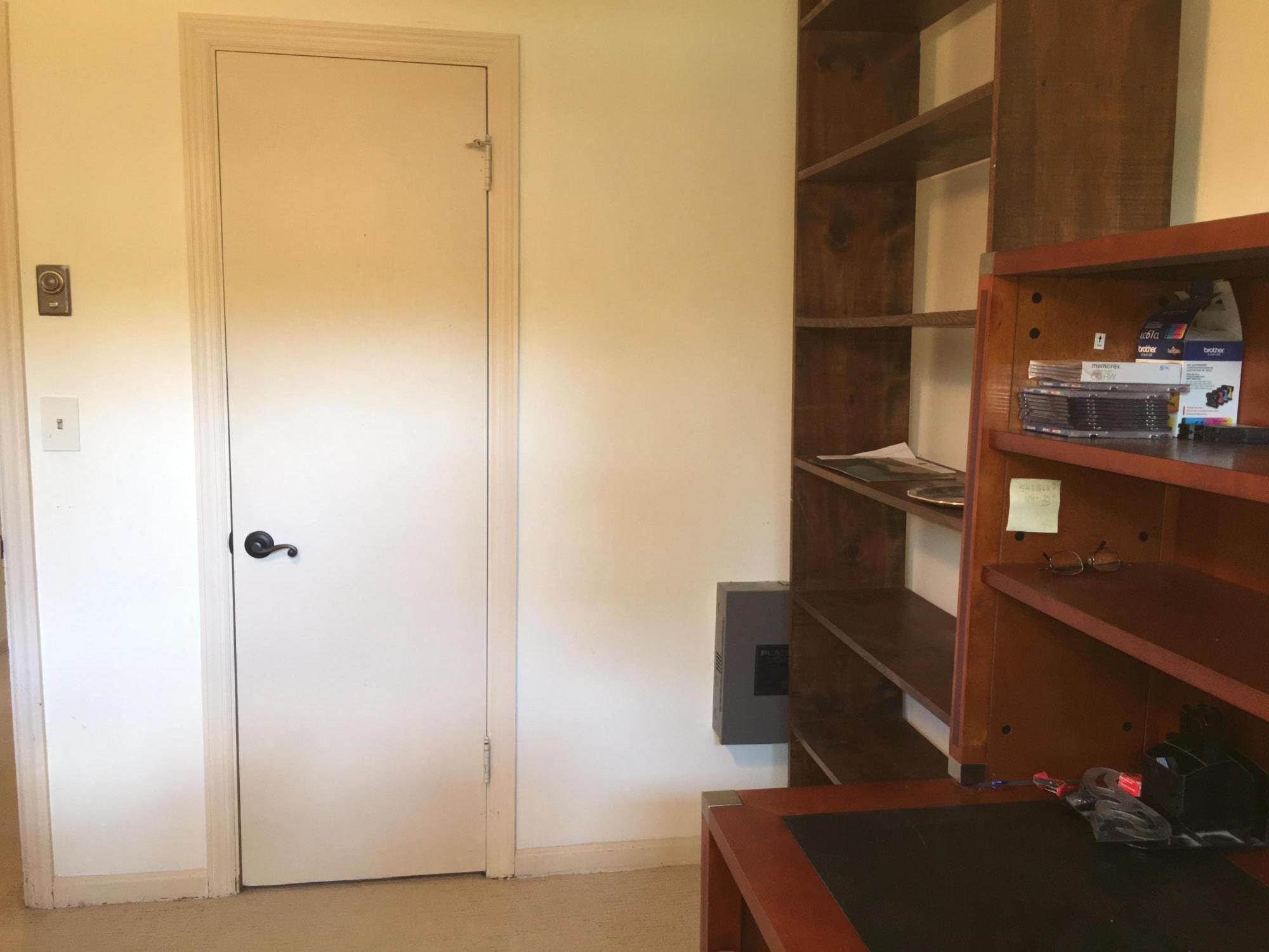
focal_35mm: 29
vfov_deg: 48.2
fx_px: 1063
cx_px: 634
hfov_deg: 61.7
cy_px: 476
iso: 40
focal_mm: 4.15
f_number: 2.2
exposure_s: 1/30
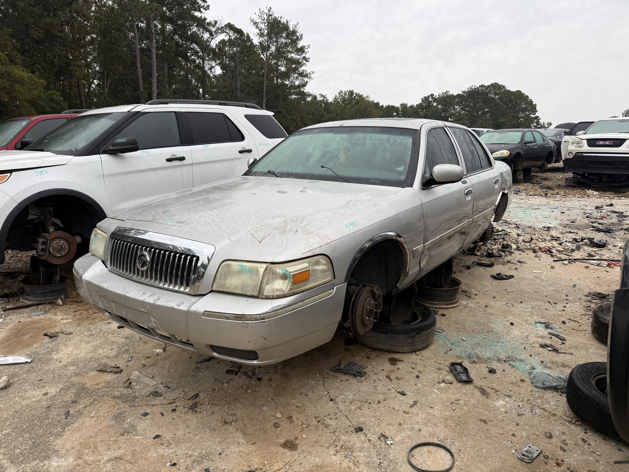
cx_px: 314
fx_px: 436
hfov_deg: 71.6
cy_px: 236
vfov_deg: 56.8
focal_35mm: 24
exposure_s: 1/612
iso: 80
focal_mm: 6.76
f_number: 1.78
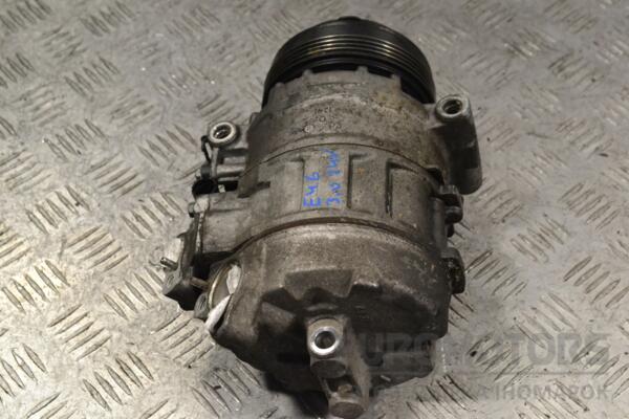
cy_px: 210
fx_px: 1101
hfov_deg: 31.9
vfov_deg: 21.6
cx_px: 314
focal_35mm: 63
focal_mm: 42
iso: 3200
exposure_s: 1/320
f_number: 9
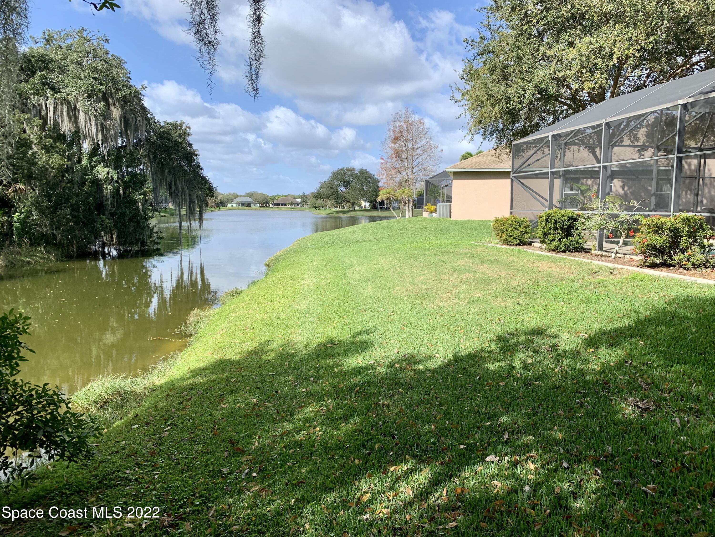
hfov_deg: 67.3
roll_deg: -0.2
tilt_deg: -6.2
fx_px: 537
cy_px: 268
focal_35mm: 26
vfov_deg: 53.1
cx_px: 358
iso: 25
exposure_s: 1/1536
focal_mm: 4.25
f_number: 1.8
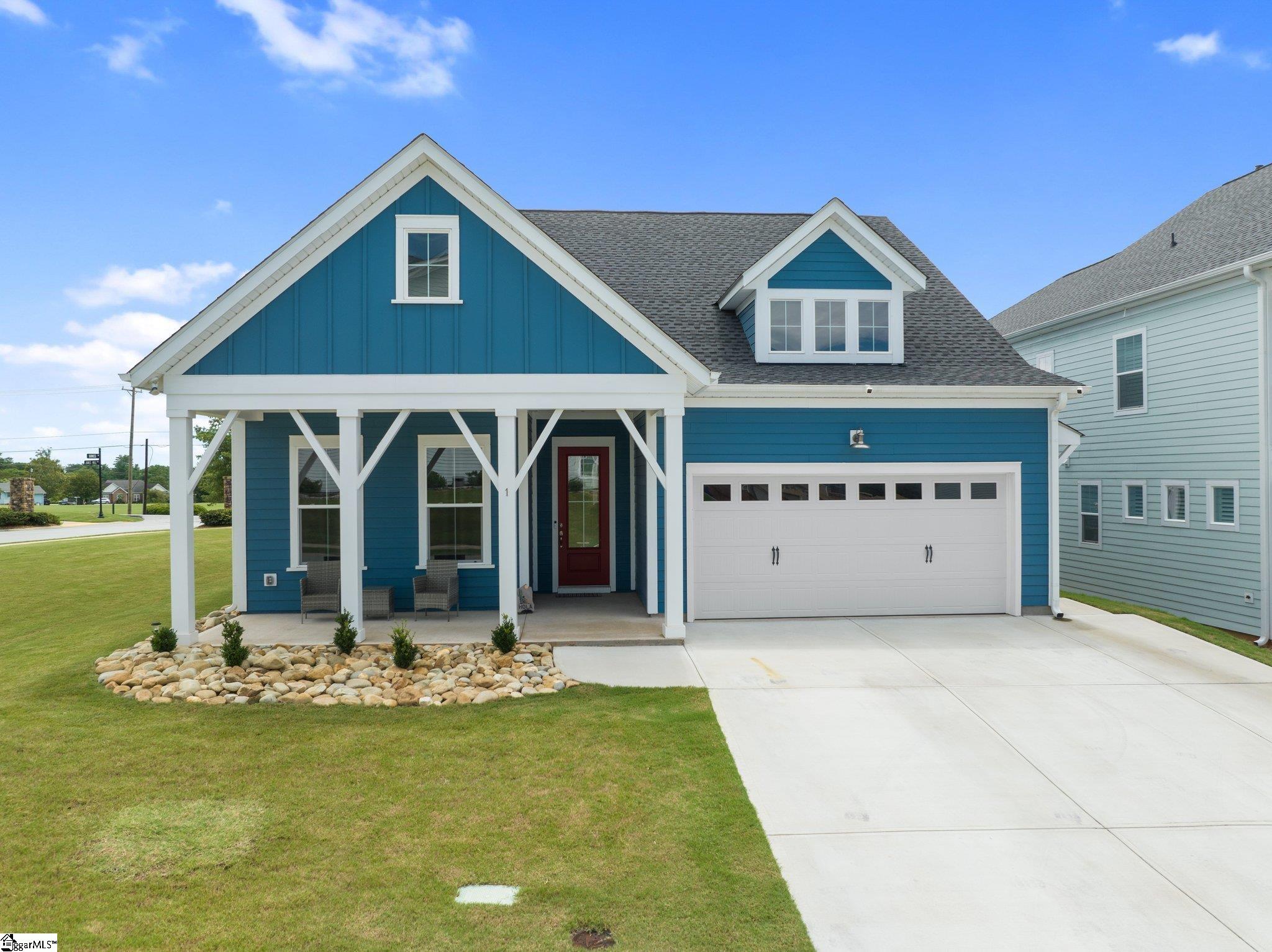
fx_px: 881
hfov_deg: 71.6
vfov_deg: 56.8
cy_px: 476
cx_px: 636
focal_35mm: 24
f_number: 4.5
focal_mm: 12.29
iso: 100
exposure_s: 1/50
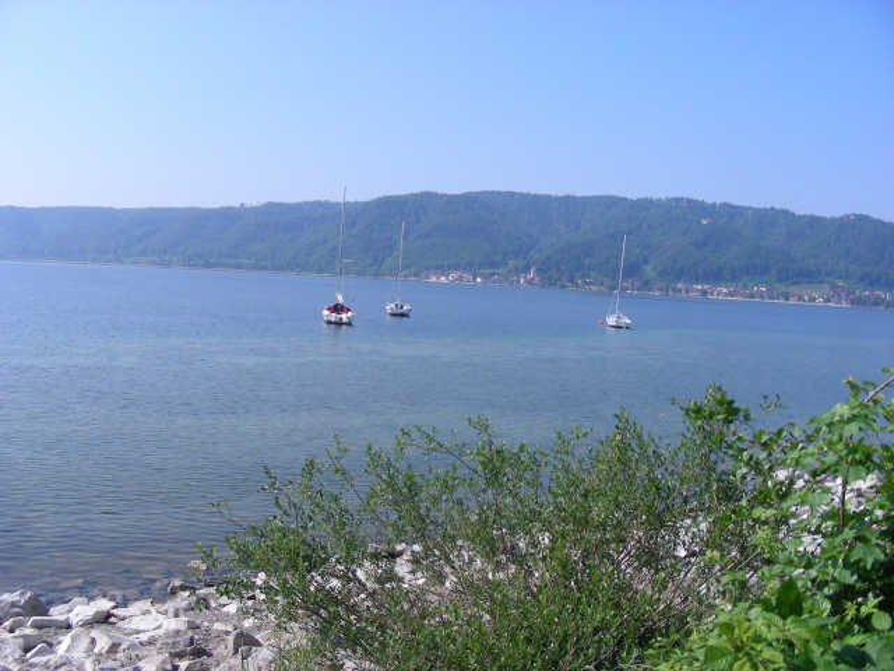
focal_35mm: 38
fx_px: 981
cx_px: 447
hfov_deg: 49.0
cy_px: 336
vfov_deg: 37.7
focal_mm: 6.3
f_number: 4
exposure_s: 1/447
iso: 50
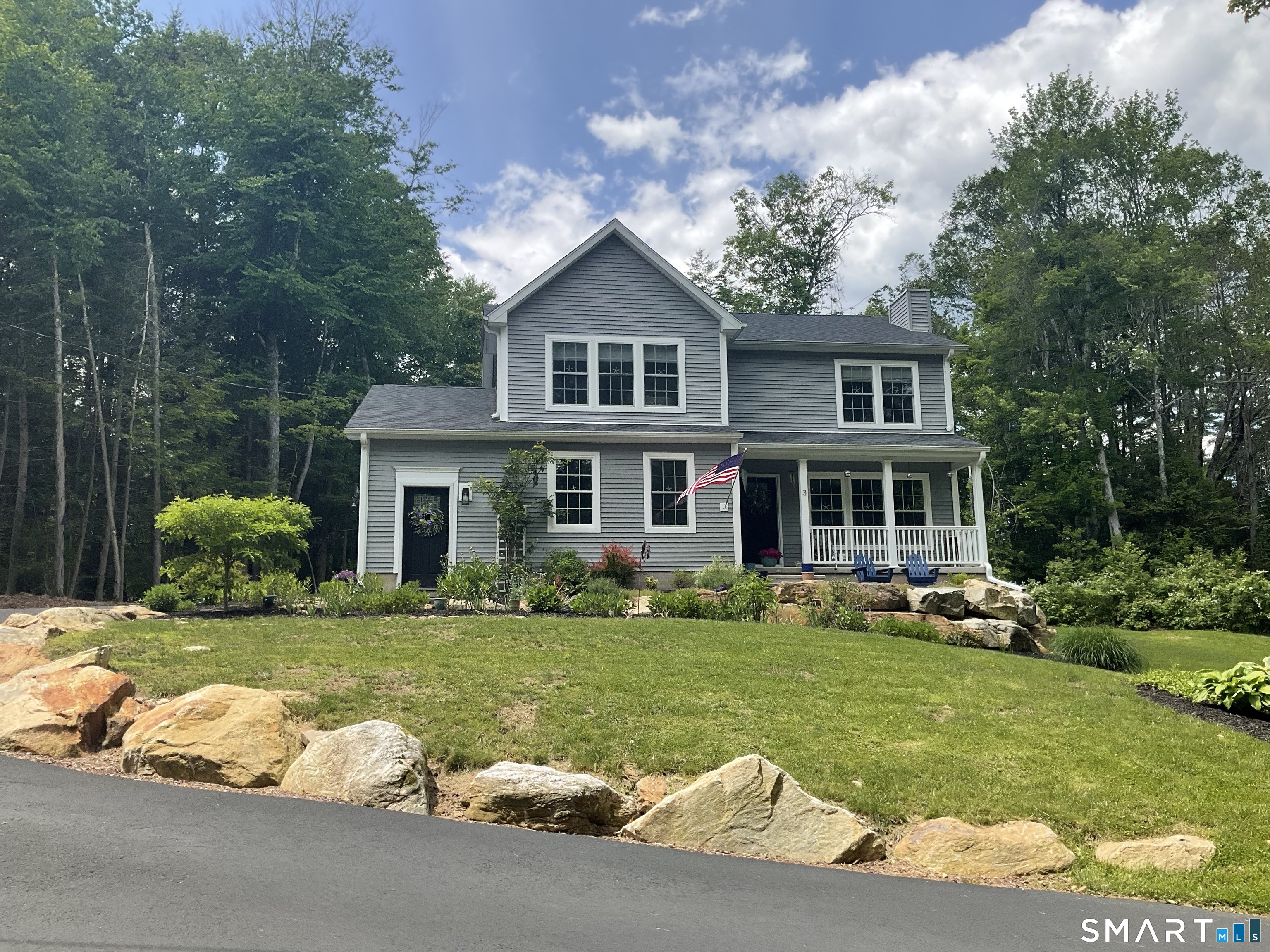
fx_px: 1064
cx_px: 635
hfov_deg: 61.7
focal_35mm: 29
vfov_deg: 48.2
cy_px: 476
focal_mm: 3
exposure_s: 1/1076
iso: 25
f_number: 1.8
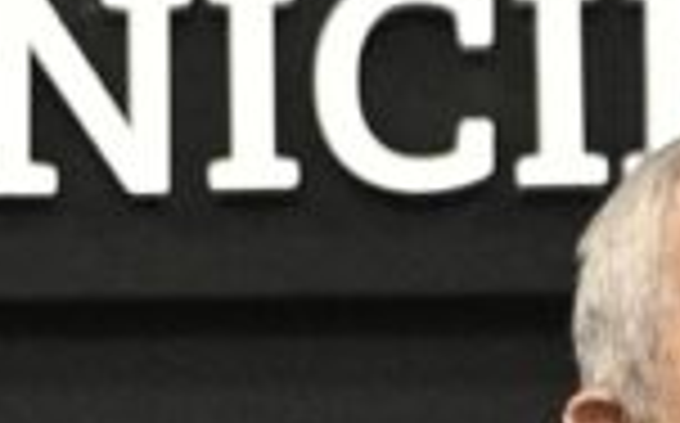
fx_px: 5776
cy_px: 1033
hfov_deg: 6.6
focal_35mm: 312
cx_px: -509
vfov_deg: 4.1
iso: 4000
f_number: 2.8
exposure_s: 1/400
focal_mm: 45
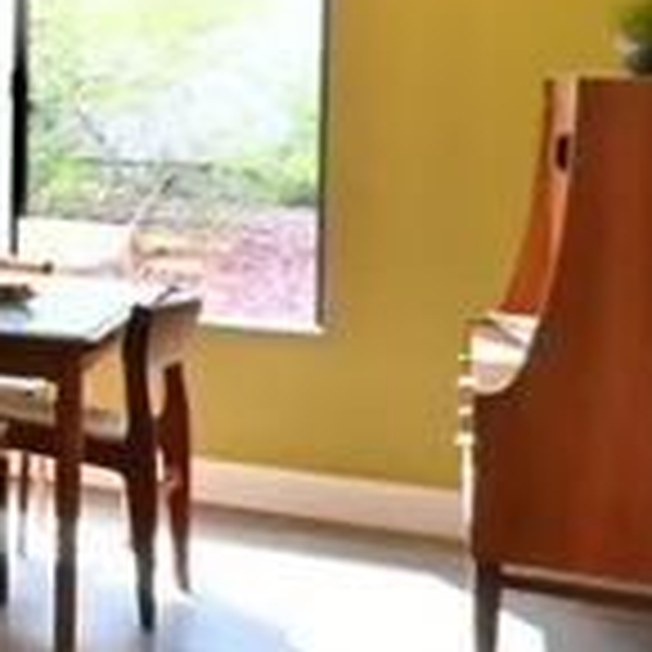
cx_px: -1484
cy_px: 38
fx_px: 1790
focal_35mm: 84
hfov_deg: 10.4
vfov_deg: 20.1
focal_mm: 14
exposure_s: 1/60
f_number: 14
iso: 8000
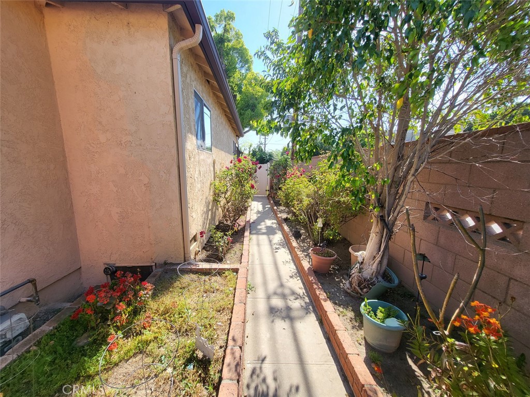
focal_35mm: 13
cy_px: 198
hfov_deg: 106.2
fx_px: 199
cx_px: 265
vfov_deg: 89.9
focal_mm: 1.74
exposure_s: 1/362
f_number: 2.2
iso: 32
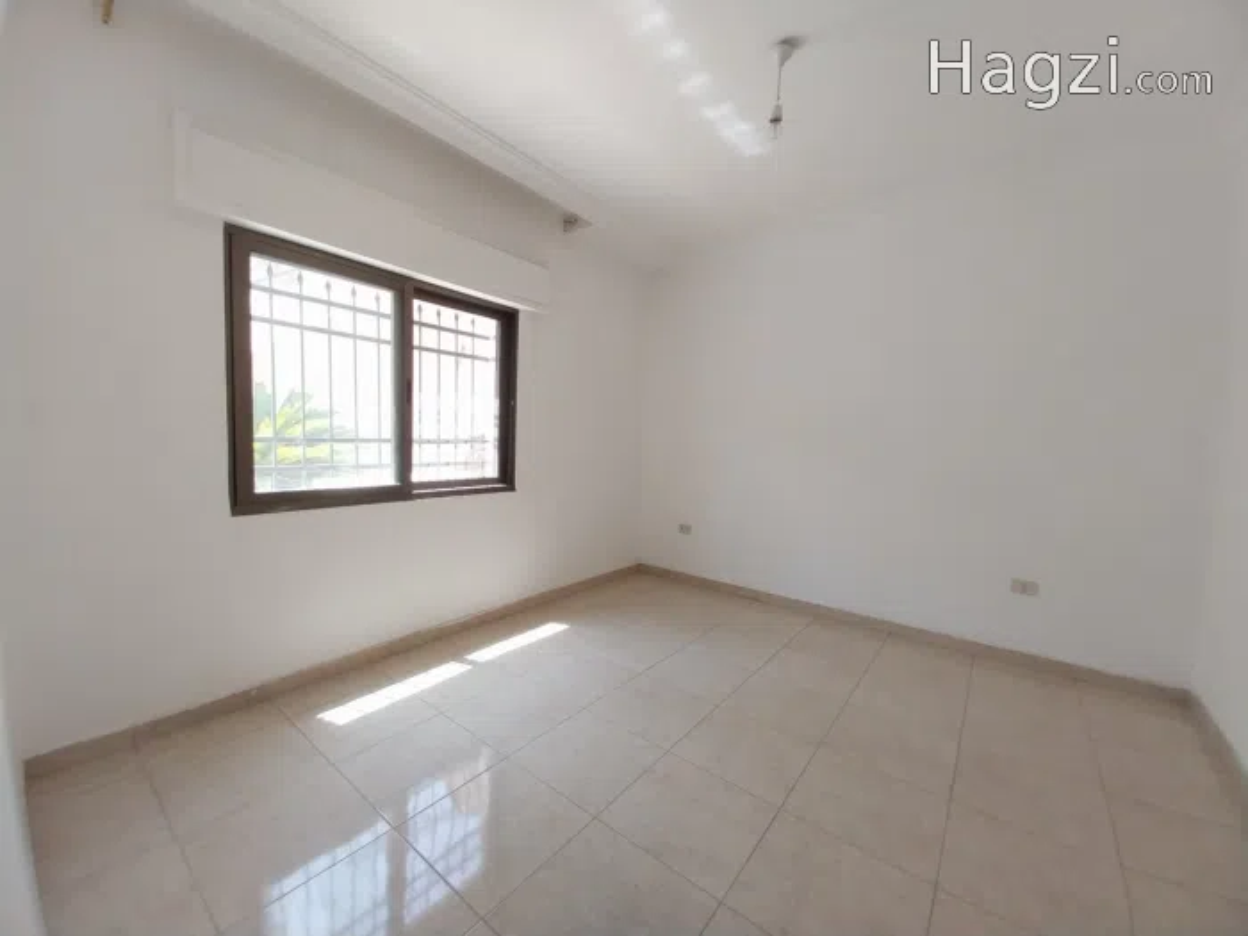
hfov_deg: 106.2
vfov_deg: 89.9
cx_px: 624
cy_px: 468
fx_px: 469
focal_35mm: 13
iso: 100
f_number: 2.2
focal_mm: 1.3
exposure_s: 1/100
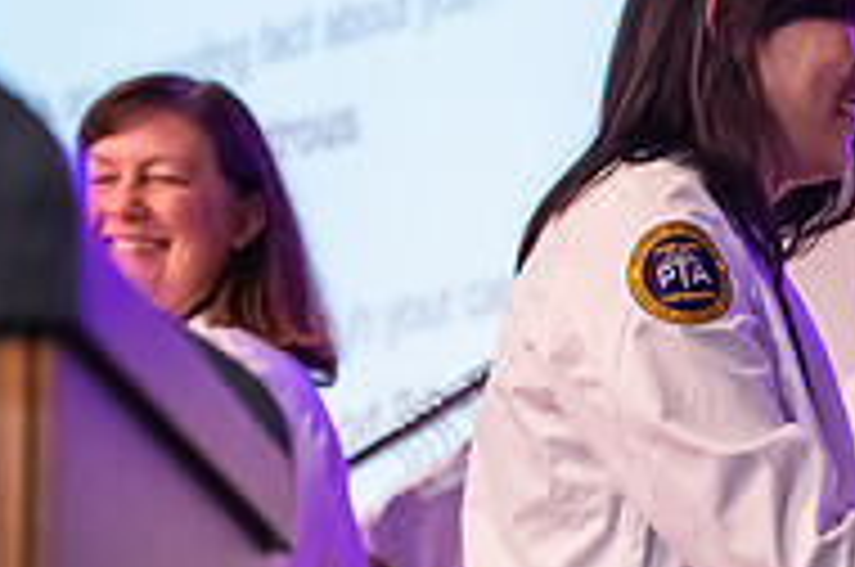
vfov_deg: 5.2
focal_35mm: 263
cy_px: 322
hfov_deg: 7.7
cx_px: 1170
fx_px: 6236
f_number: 3.2
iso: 4000
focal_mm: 86
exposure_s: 1/200
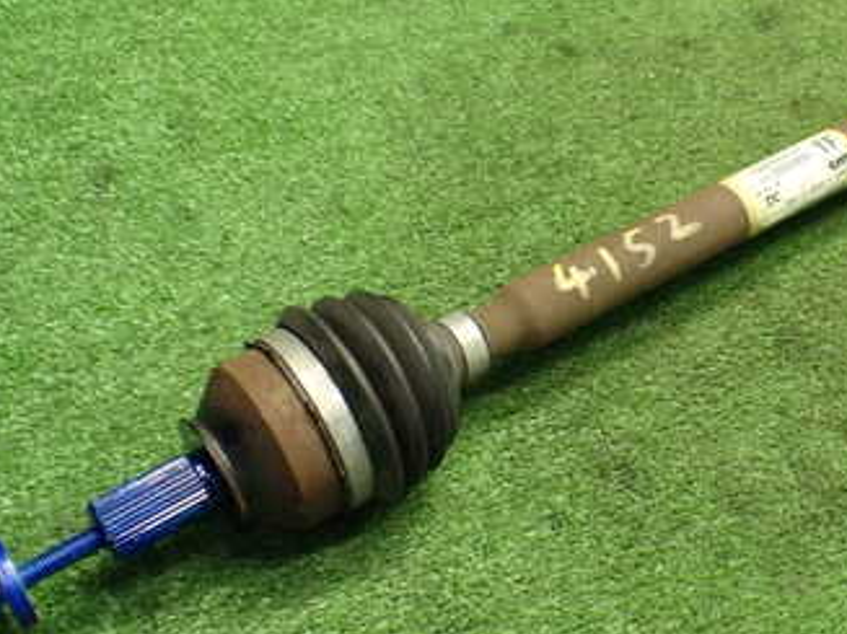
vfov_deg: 26.5
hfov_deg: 34.3
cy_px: 287
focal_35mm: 55
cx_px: 624
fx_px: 1345
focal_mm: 5.4
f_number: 2.3
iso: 800
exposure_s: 1/80
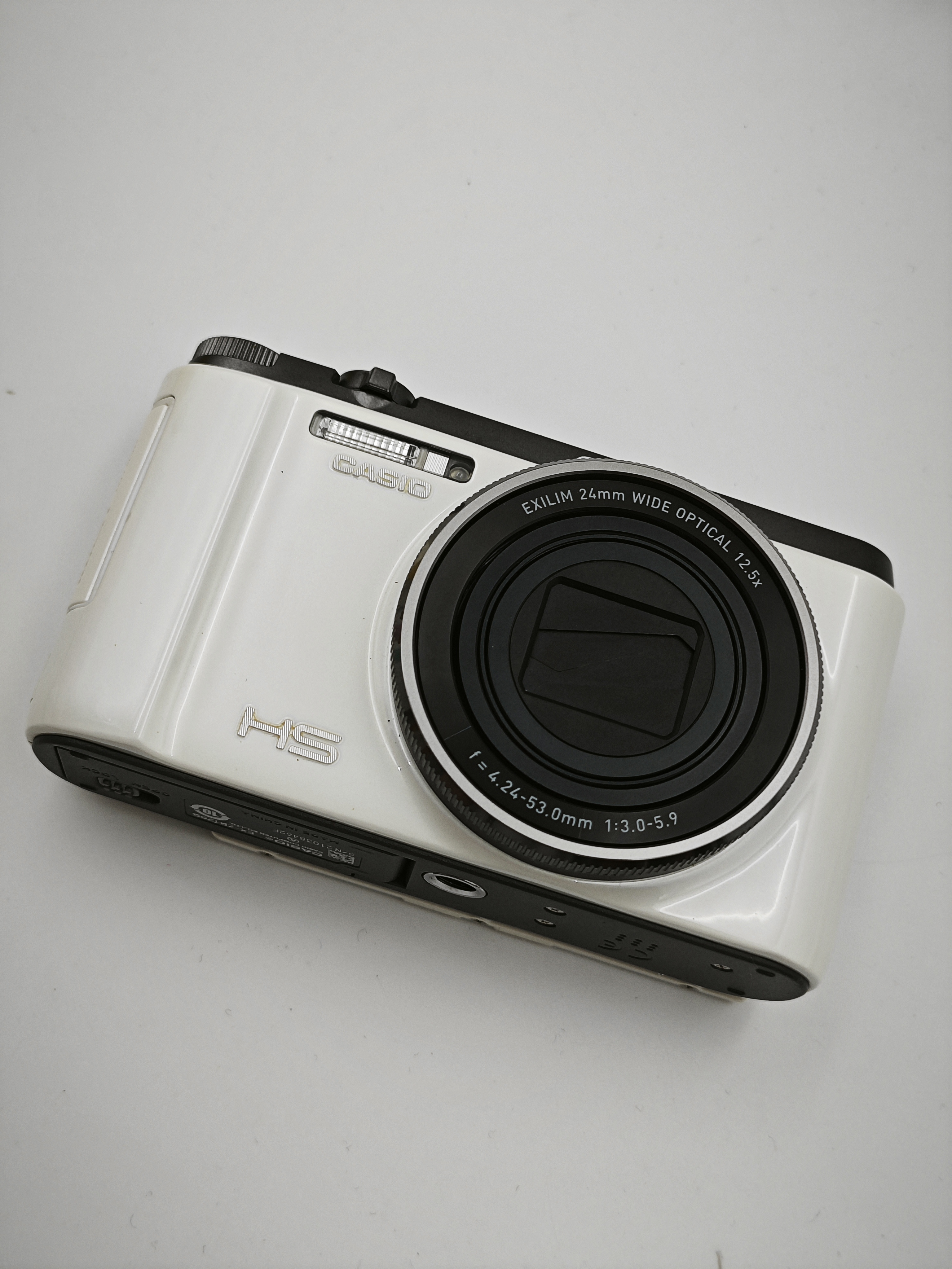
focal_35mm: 46
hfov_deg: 31.5
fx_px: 1687
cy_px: 634
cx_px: 476
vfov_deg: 41.2
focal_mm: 5.43
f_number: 1.8
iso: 50
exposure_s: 1/110
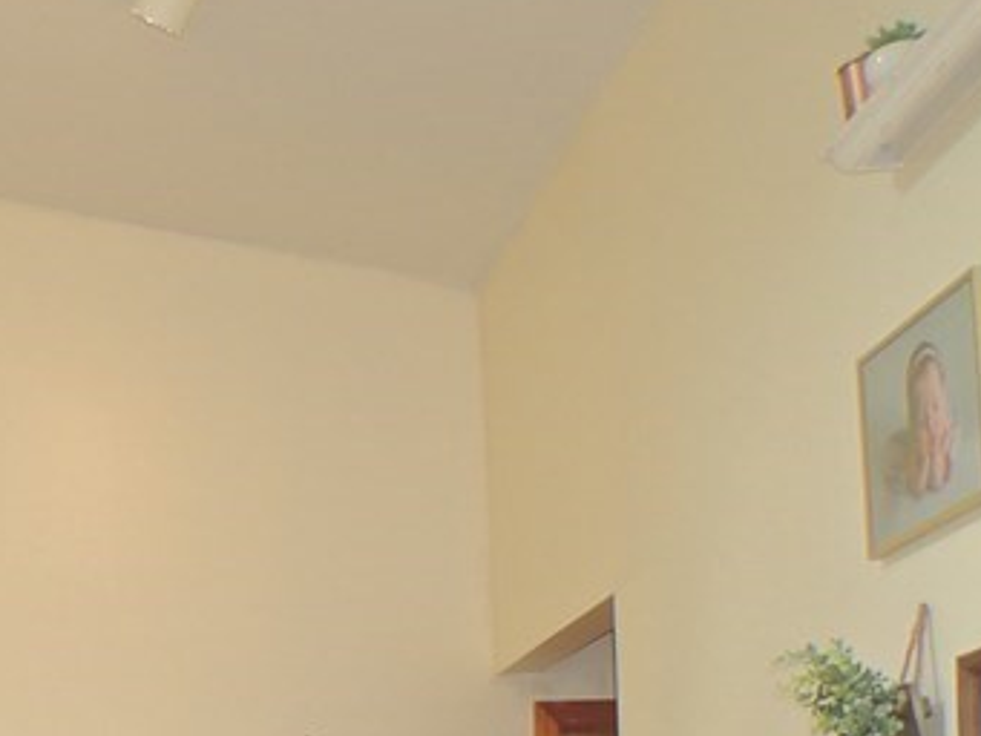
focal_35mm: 90
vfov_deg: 15.6
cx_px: -432
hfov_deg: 19.4
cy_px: 972
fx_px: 2551
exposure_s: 1/40
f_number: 3.1
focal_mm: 5.3
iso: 180
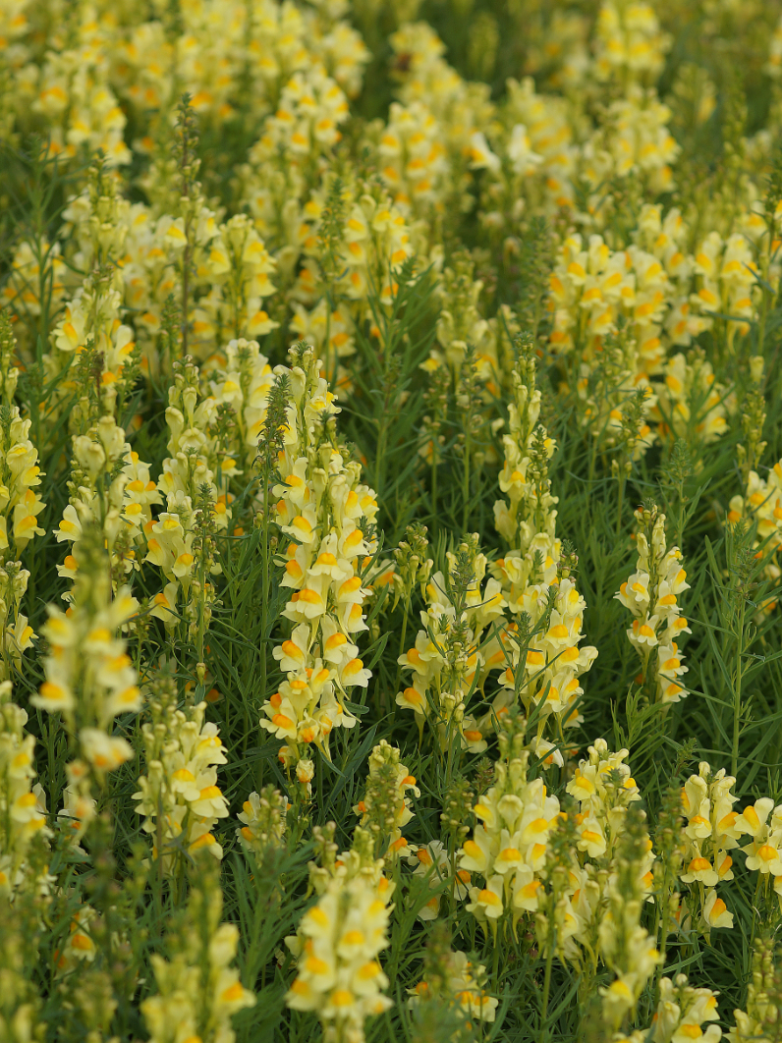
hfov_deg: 9.1
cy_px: 521
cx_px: 390
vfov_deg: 12.1
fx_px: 4912
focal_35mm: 163
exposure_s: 1/250
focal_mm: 100
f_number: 5
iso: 100
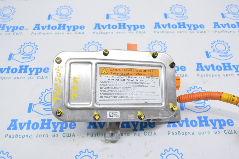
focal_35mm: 30
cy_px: 80
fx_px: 199
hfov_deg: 62.0
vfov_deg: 43.5
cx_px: 120
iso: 400
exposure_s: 1/20
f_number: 5.6
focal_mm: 20
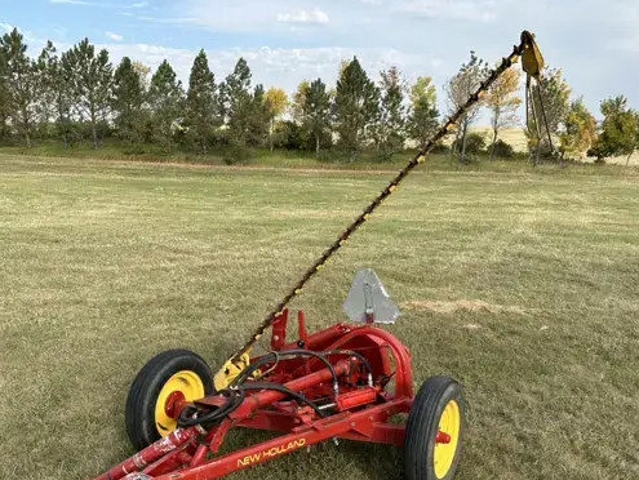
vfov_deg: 45.3
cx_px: 321
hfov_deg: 58.3
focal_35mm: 31
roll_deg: -0.1
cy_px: 284
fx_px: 573
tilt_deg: -13.8
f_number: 1.78
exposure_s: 1/2525
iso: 80
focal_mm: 6.86
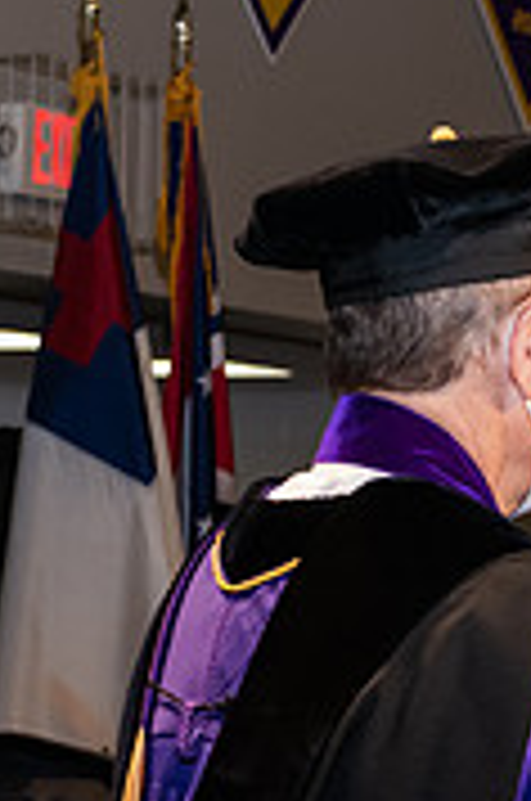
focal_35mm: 196
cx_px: 819
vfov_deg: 10.5
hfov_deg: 6.9
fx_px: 4353
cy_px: 637
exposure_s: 1/200
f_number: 6.3
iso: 1600
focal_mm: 60
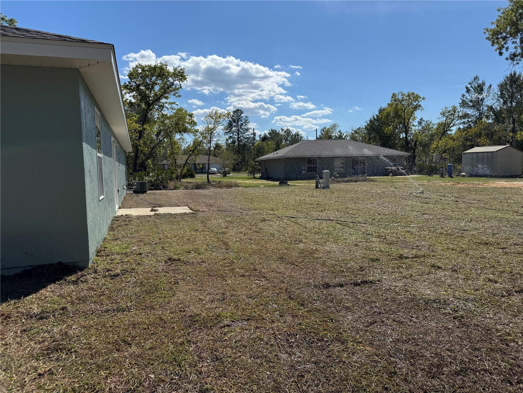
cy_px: 196
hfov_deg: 71.6
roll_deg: +1.4
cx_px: 262
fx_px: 363
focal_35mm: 24
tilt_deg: -4.1
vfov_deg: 56.8
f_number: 1.78
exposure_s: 1/7092
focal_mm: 6.76
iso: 80
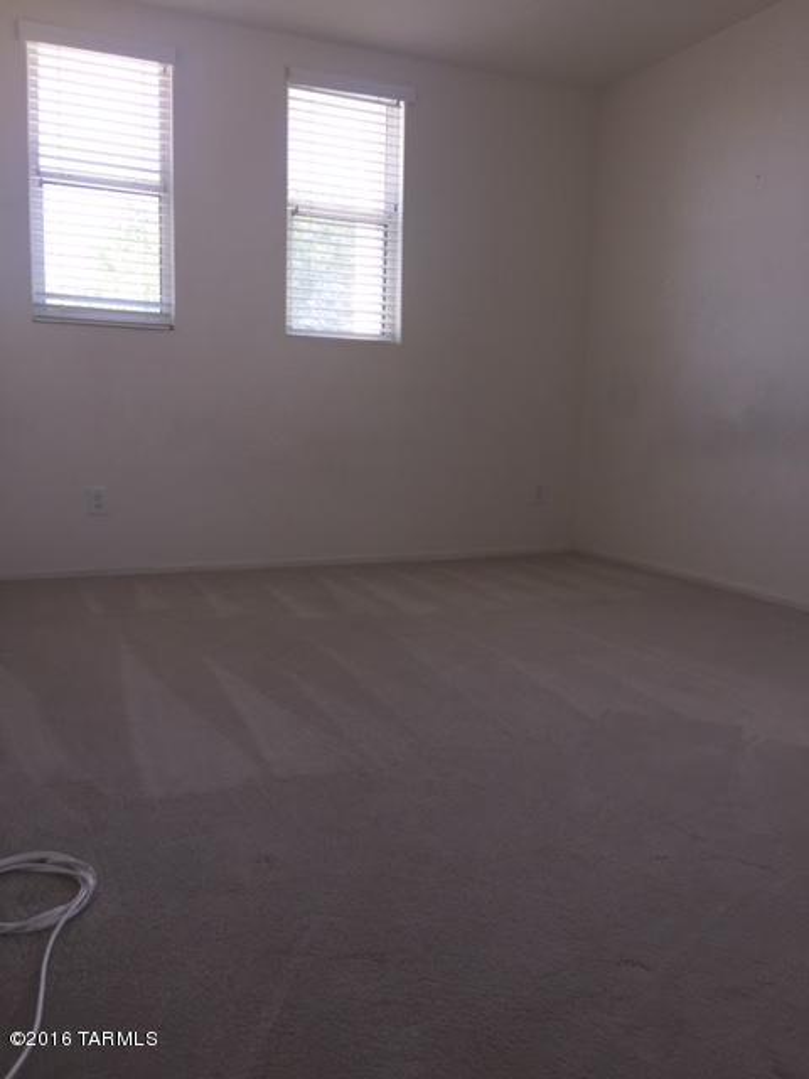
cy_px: 540
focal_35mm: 29
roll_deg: -1.4
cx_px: 404
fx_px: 904
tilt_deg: -6.1
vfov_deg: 61.7
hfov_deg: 48.2
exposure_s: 1/154
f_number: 2.2
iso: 32
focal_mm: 4.15
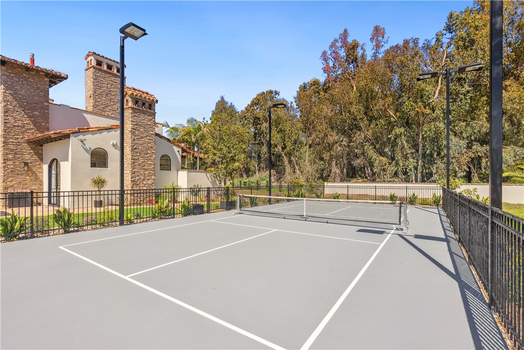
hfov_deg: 96.7
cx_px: 262
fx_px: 233
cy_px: 175
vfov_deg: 73.8
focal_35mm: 16
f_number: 8
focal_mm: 16
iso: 100
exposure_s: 1/320
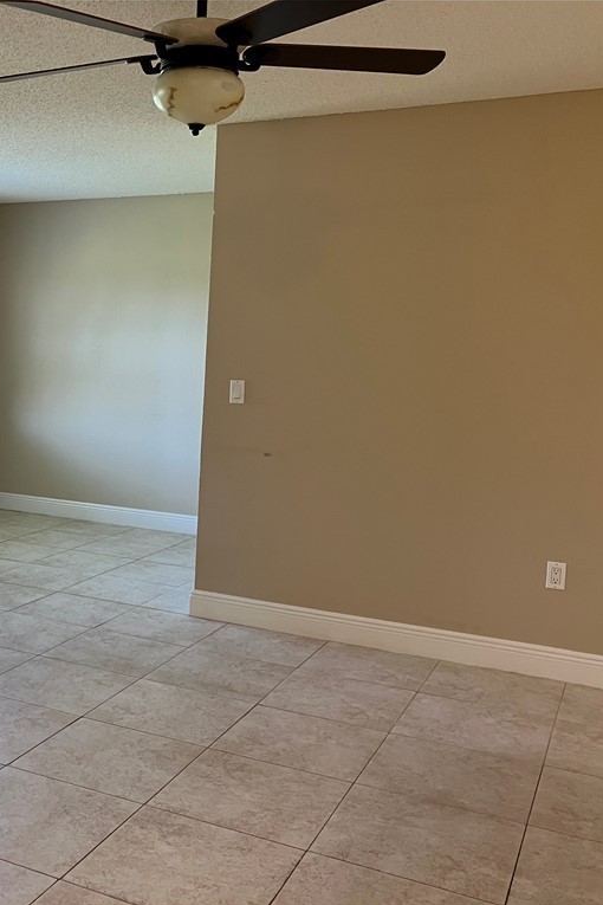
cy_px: 453
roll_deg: -1.2
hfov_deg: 32.5
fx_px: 980
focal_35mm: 39
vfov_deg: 49.6
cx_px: 57
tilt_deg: -5.0
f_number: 1.8
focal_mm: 3.99
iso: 64
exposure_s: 1/60
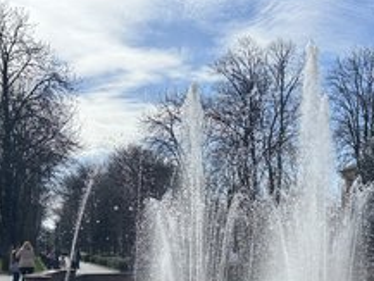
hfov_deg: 38.4
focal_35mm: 48
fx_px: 519
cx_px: 288
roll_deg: +0.0
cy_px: 250
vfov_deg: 29.1
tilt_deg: -1.4
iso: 50
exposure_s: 1/5076
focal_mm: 5.7
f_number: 1.5
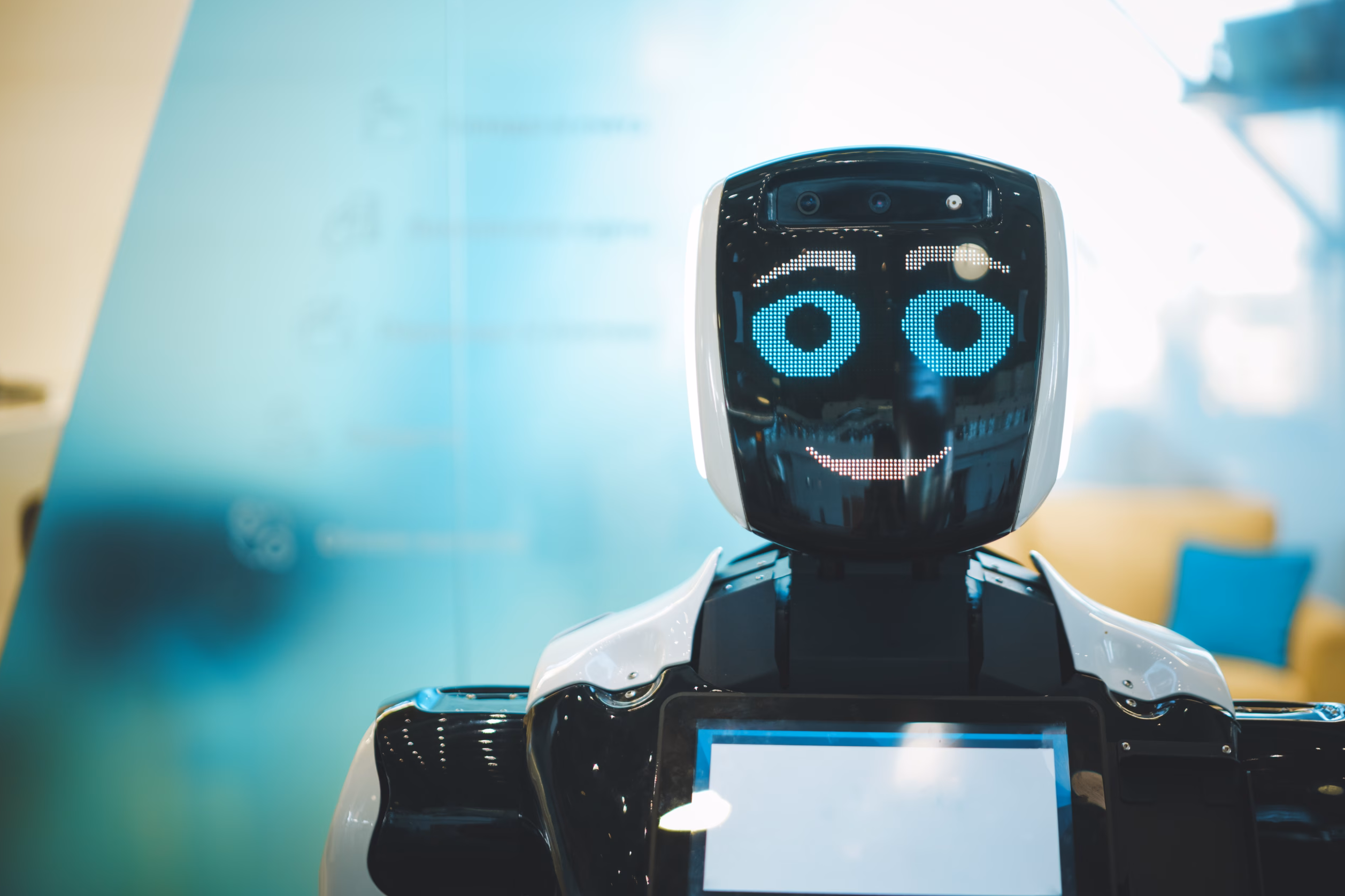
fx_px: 2092
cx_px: 678
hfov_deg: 35.6
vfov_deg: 24.2
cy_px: 447
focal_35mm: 56
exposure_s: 1/160
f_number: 1.8
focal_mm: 55
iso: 320
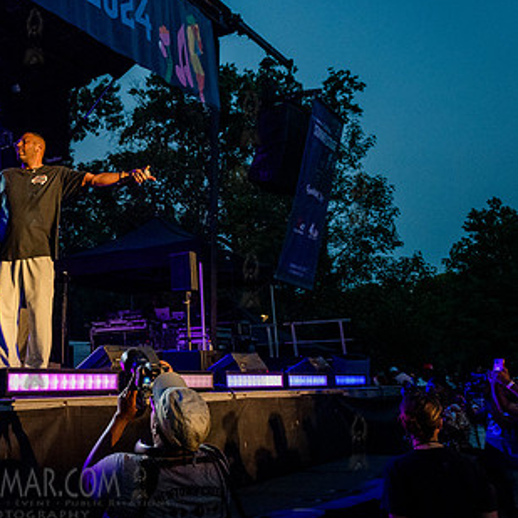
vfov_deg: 40.7
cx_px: 14
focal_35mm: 41
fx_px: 694
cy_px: 196
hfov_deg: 37.1
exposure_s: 1/500
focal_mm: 24
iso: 5000
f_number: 4
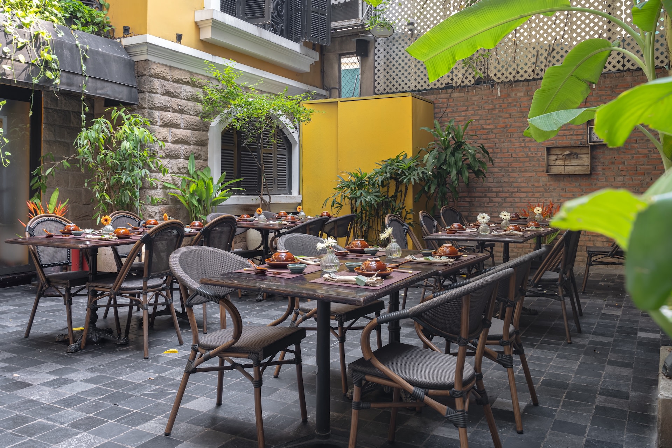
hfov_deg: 60.3
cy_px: 224
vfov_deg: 42.3
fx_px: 579
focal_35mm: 31
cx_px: 336
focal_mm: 31
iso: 160
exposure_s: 3.2
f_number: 8
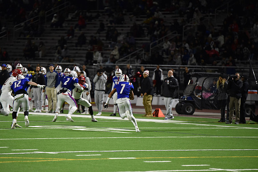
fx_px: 1434
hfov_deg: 10.3
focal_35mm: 200
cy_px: 86
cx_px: 129
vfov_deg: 6.9
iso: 3600
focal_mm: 200
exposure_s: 1/500
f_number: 2.8
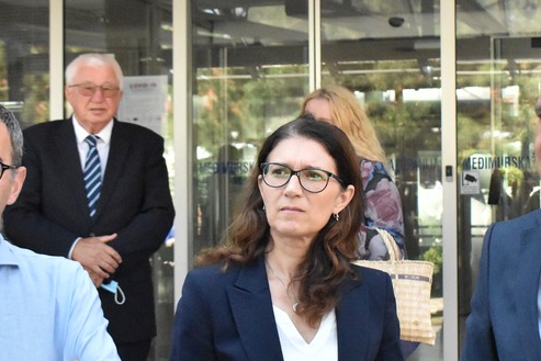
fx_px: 1263
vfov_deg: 16.3
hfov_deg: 24.1
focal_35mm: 84
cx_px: 314
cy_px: 187
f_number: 5
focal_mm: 27
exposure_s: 1/2500
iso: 5000
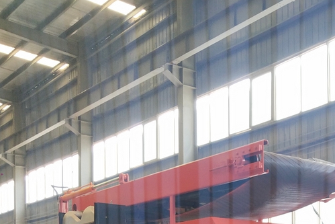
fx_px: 698
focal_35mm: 75
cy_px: 299
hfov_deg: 26.2
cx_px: 297
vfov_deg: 17.0
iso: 145
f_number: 1.8
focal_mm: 3.95
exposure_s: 1/100
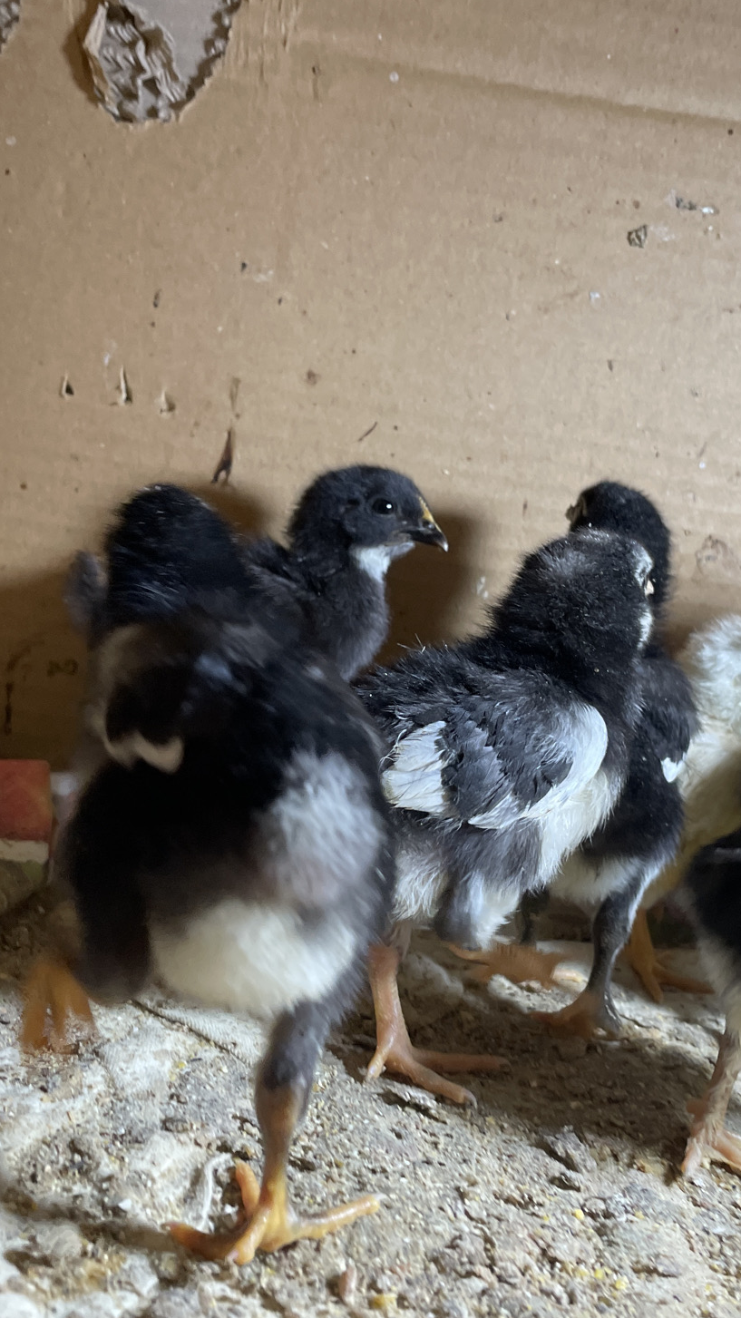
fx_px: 1363
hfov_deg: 30.4
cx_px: 398
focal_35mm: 39
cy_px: 668
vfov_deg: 51.6
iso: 125
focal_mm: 4.2
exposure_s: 1/66
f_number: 1.6
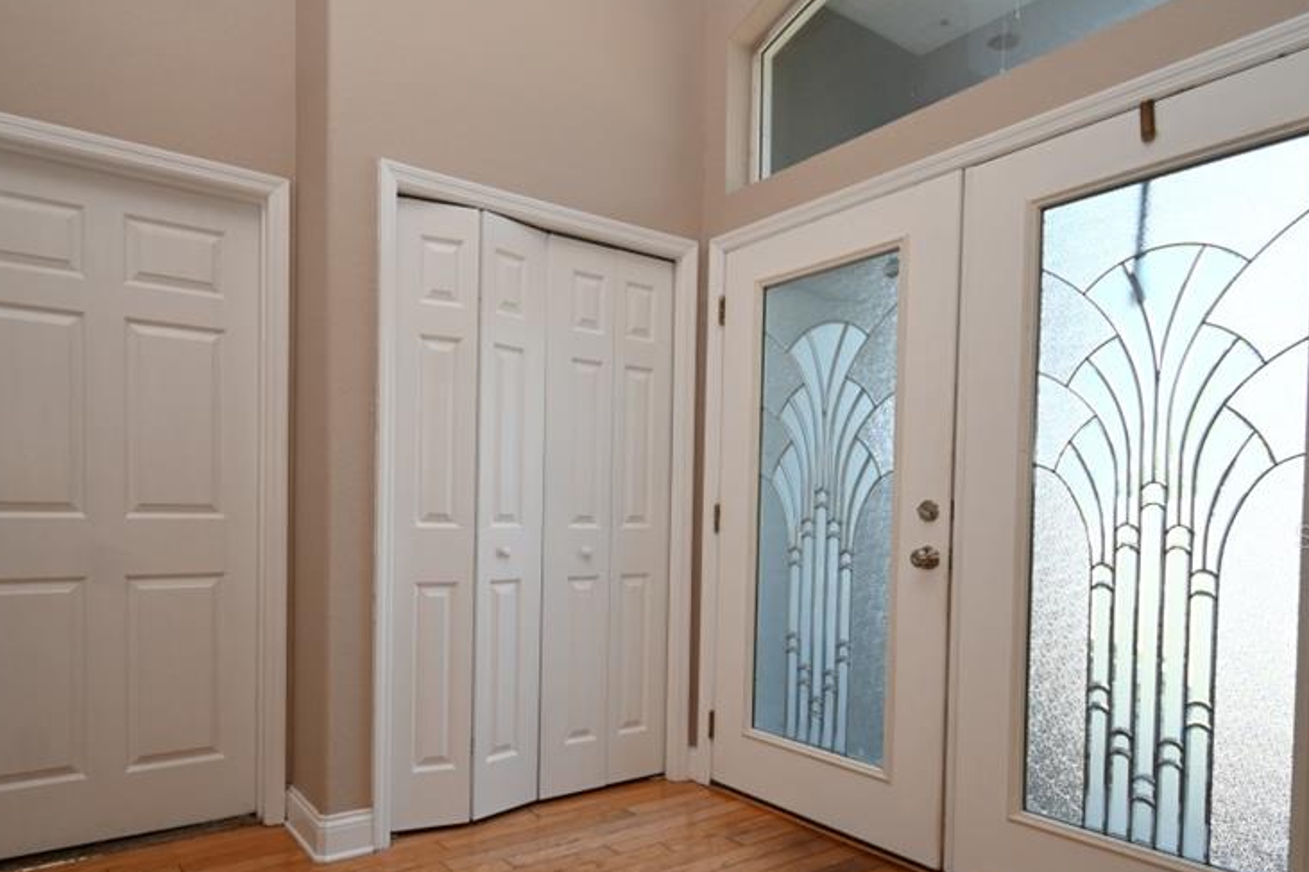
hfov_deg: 80.3
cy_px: 535
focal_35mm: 21
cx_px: 525
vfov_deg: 58.8
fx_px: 763
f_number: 4.5
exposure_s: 1/60
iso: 220
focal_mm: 10
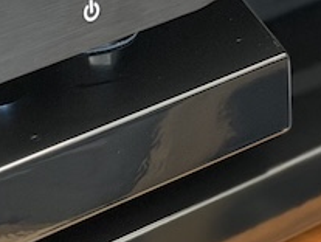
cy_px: 9
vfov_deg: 6.3
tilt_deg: -21.0
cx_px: 181
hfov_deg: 8.3
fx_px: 2202
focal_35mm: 237
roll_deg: +1.8
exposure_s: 1/24
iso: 800
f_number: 1.78
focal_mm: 6.76
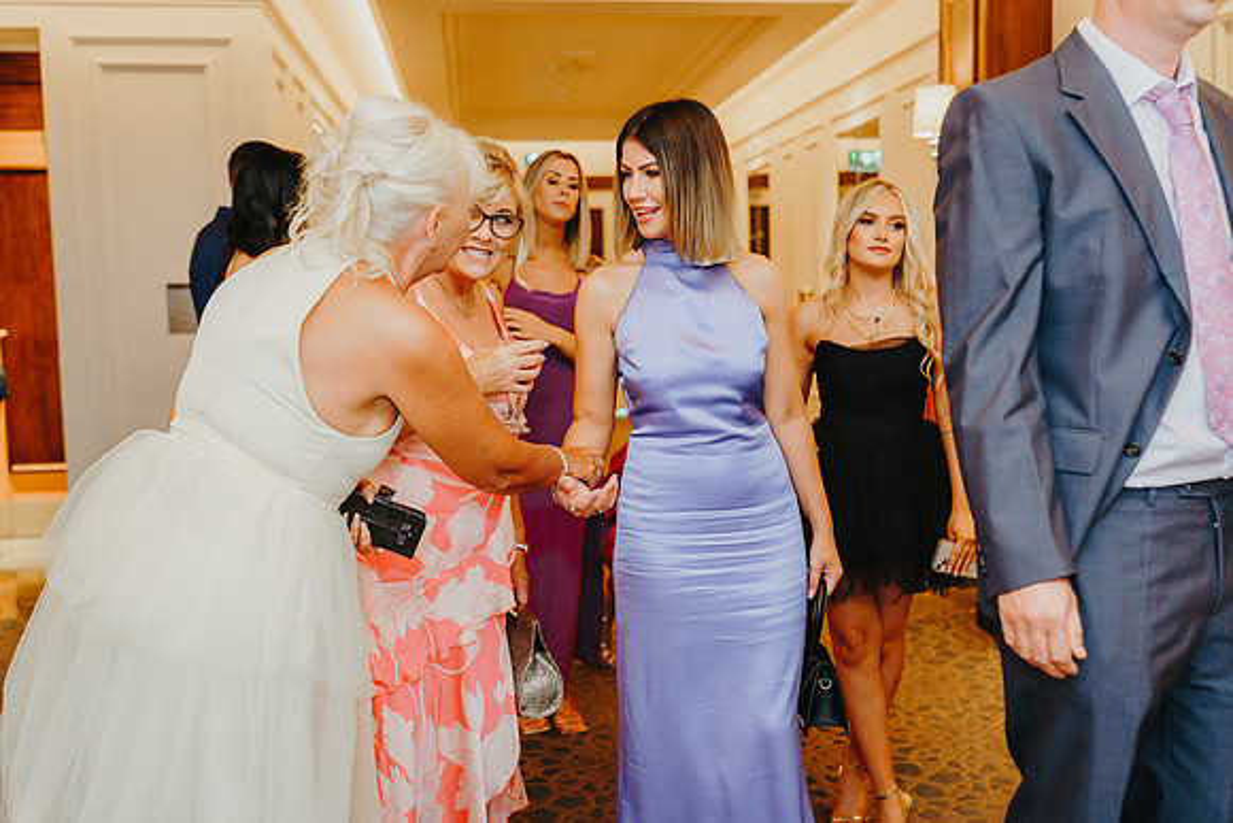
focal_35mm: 37
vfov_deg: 35.6
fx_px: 1281
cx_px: 616
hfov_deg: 51.4
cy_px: 412
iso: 640
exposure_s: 1/200
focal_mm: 35
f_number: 2.2
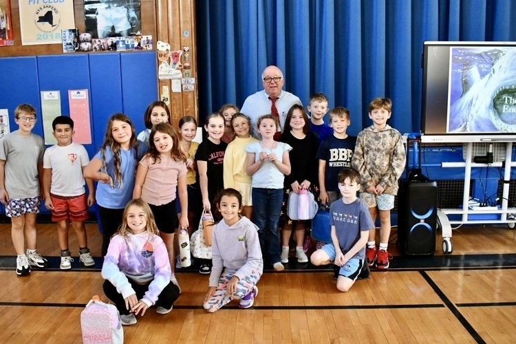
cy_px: 174
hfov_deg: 58.7
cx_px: 255
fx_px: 459
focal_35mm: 32
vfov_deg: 41.1
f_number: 5
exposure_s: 1/100
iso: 3200
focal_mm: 20
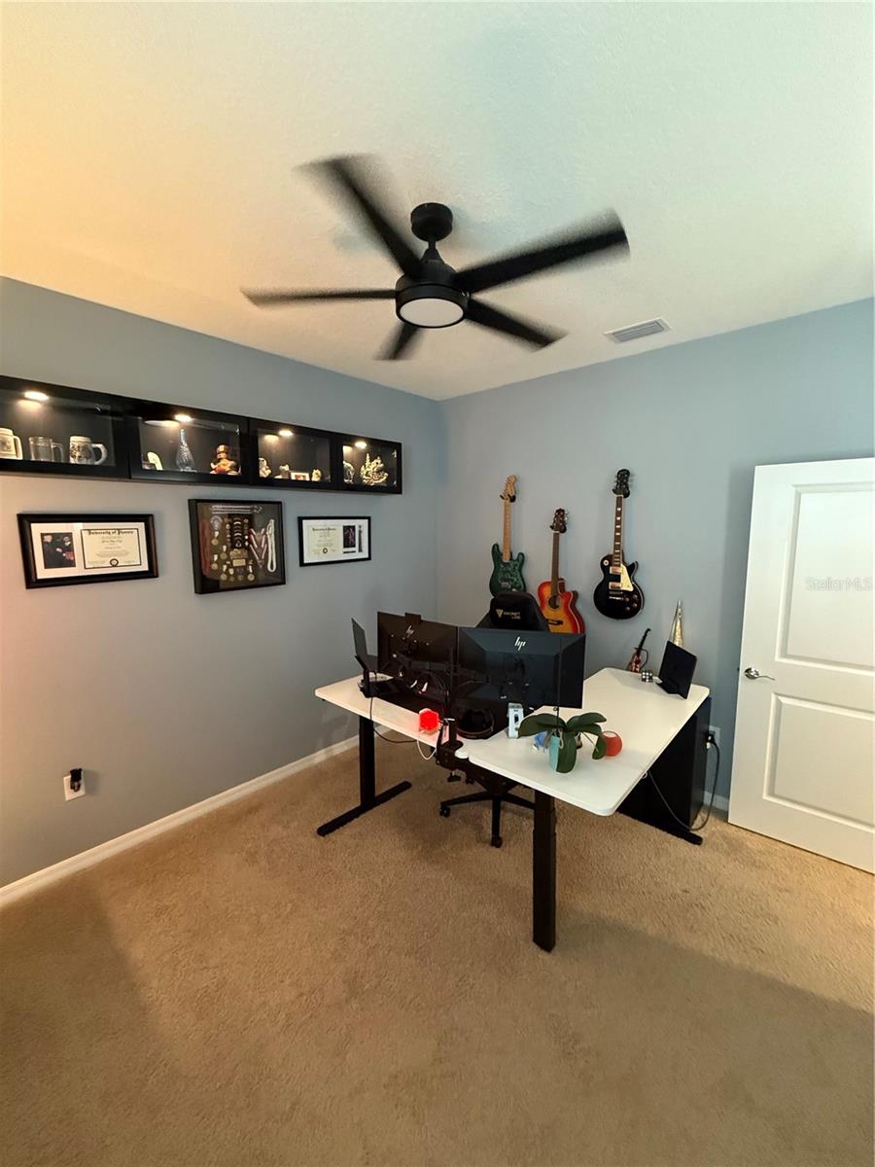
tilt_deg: -8.0
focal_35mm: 14
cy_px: 584
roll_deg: -0.4
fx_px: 472
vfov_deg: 102.1
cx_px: 438
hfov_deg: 85.7
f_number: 2.2
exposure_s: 1/59
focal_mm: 2.22
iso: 1000
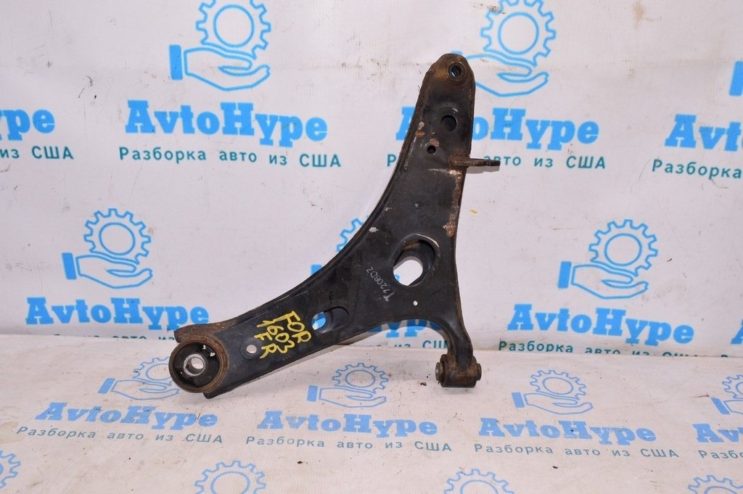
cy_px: 247
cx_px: 372
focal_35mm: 33
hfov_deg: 57.3
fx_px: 681
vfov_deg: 39.9
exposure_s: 1/200
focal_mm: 22
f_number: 8
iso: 1600
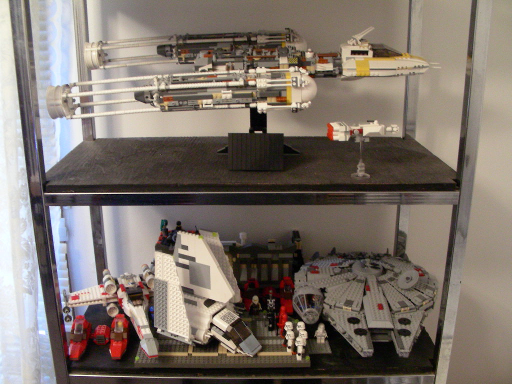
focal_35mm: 38
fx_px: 562
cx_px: 256
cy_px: 192
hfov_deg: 49.0
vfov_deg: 37.7
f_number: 3.5
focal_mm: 6.3
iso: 400
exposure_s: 1/2.4
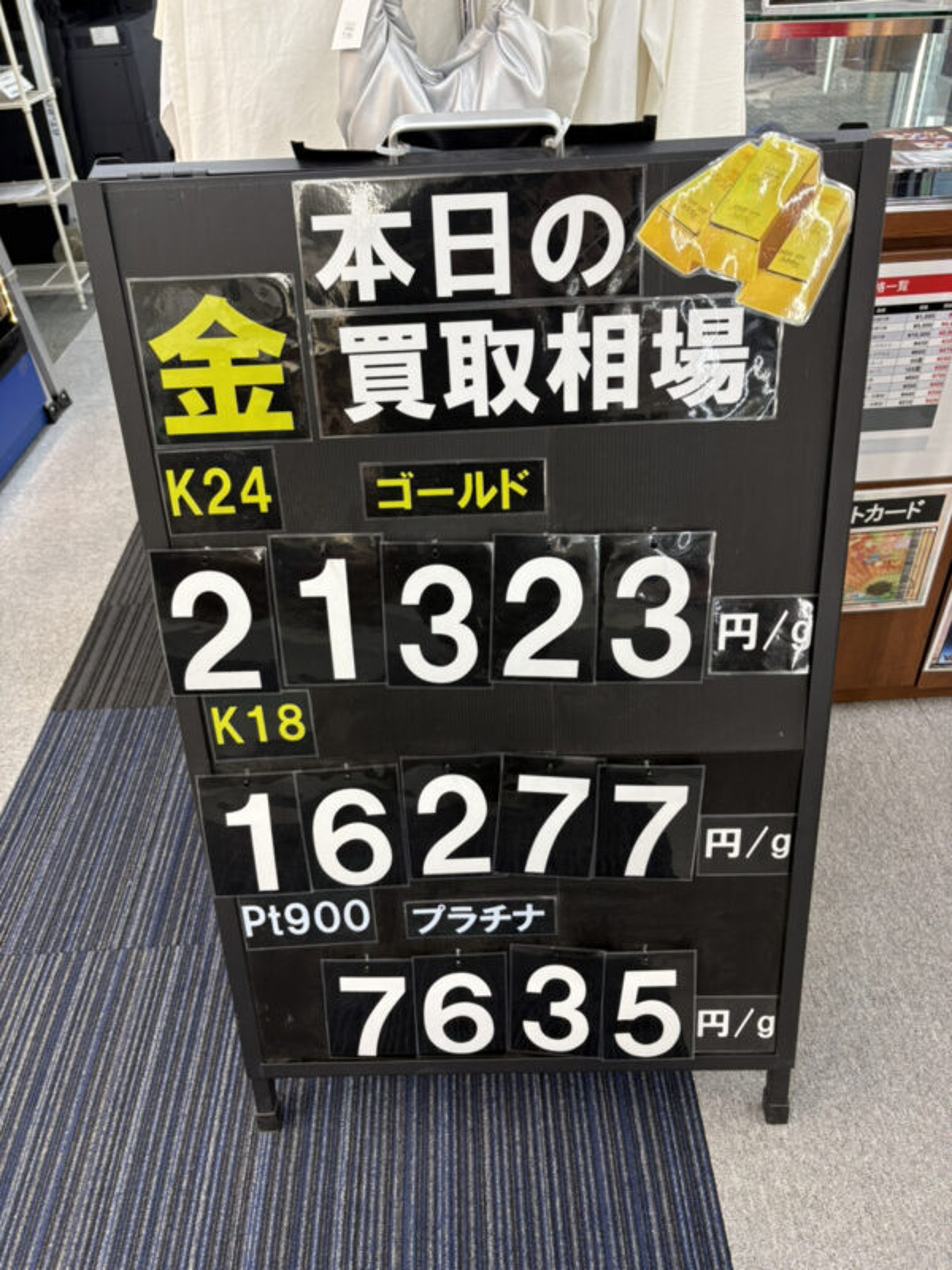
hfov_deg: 53.1
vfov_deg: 67.3
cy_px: 635
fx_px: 953
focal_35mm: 26
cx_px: 476
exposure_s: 1/120
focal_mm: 5.96
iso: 125
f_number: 1.6
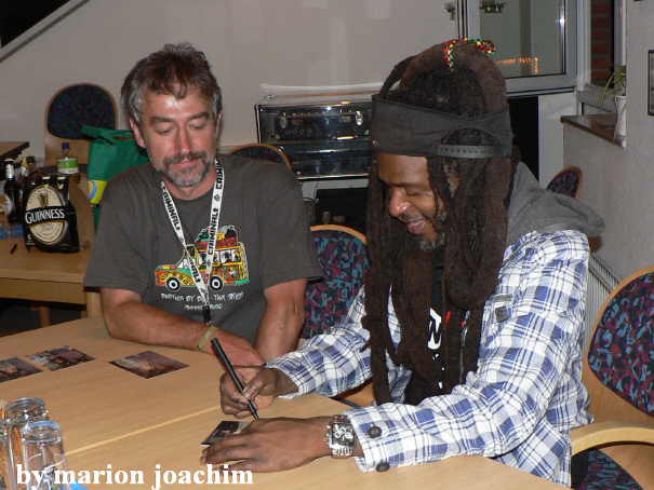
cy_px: 245
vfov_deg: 40.7
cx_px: 327
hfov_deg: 52.6
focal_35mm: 35
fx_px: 661
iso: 200
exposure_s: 1/60
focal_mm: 6
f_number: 2.8
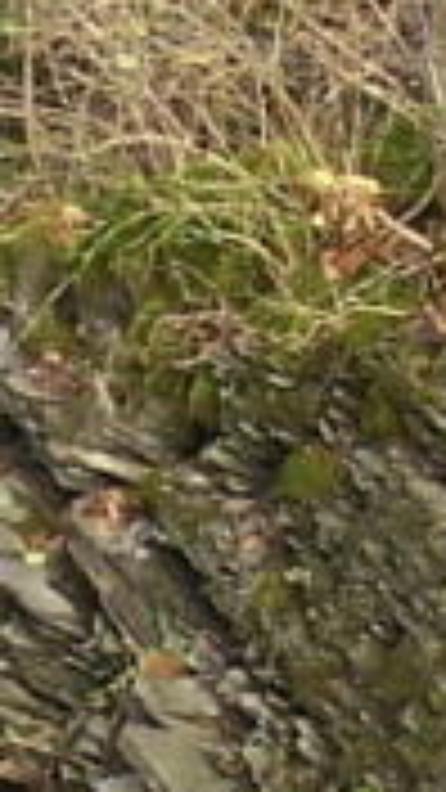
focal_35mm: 322
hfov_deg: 3.8
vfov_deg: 6.7
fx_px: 6770
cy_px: 907
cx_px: 505
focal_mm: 6.3
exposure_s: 1/160
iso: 80
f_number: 2.8
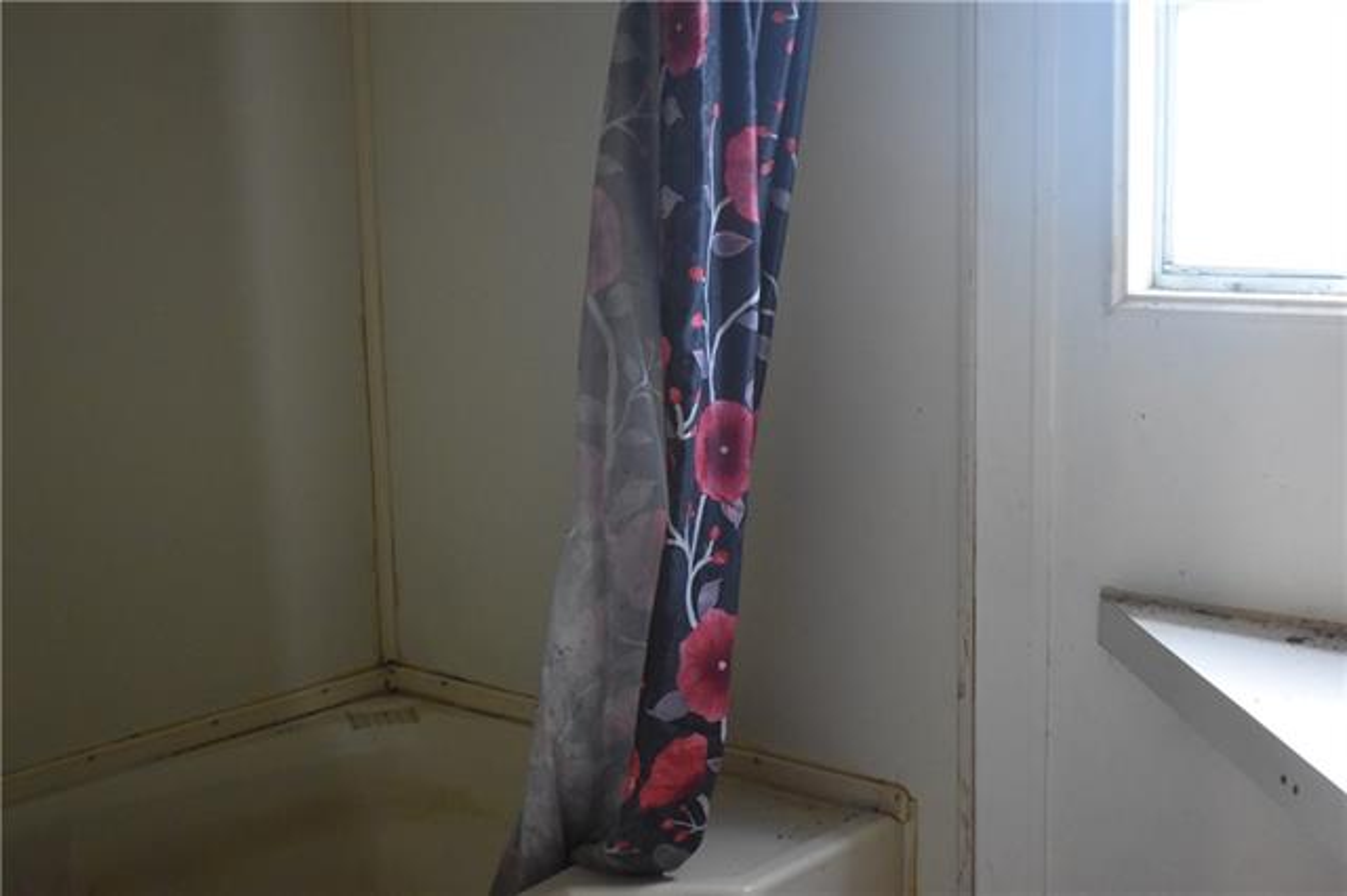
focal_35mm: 48
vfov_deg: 28.0
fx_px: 1795
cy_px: 448
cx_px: 674
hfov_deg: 41.1
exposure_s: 1/60
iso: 3200
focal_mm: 32
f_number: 4.5
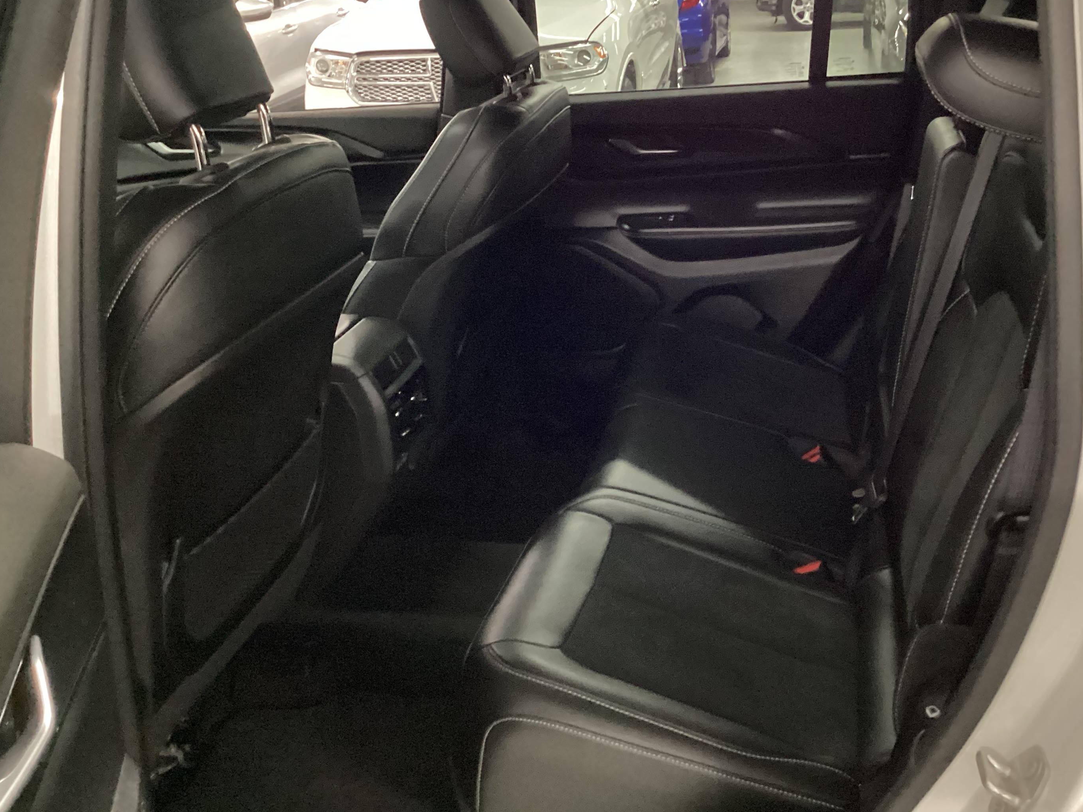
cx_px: 617
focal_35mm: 37
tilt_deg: -18.7
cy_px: 337
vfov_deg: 38.5
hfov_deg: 50.0
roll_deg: +3.2
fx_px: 1158
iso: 640
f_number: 2.4
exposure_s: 1/17
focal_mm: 3.3
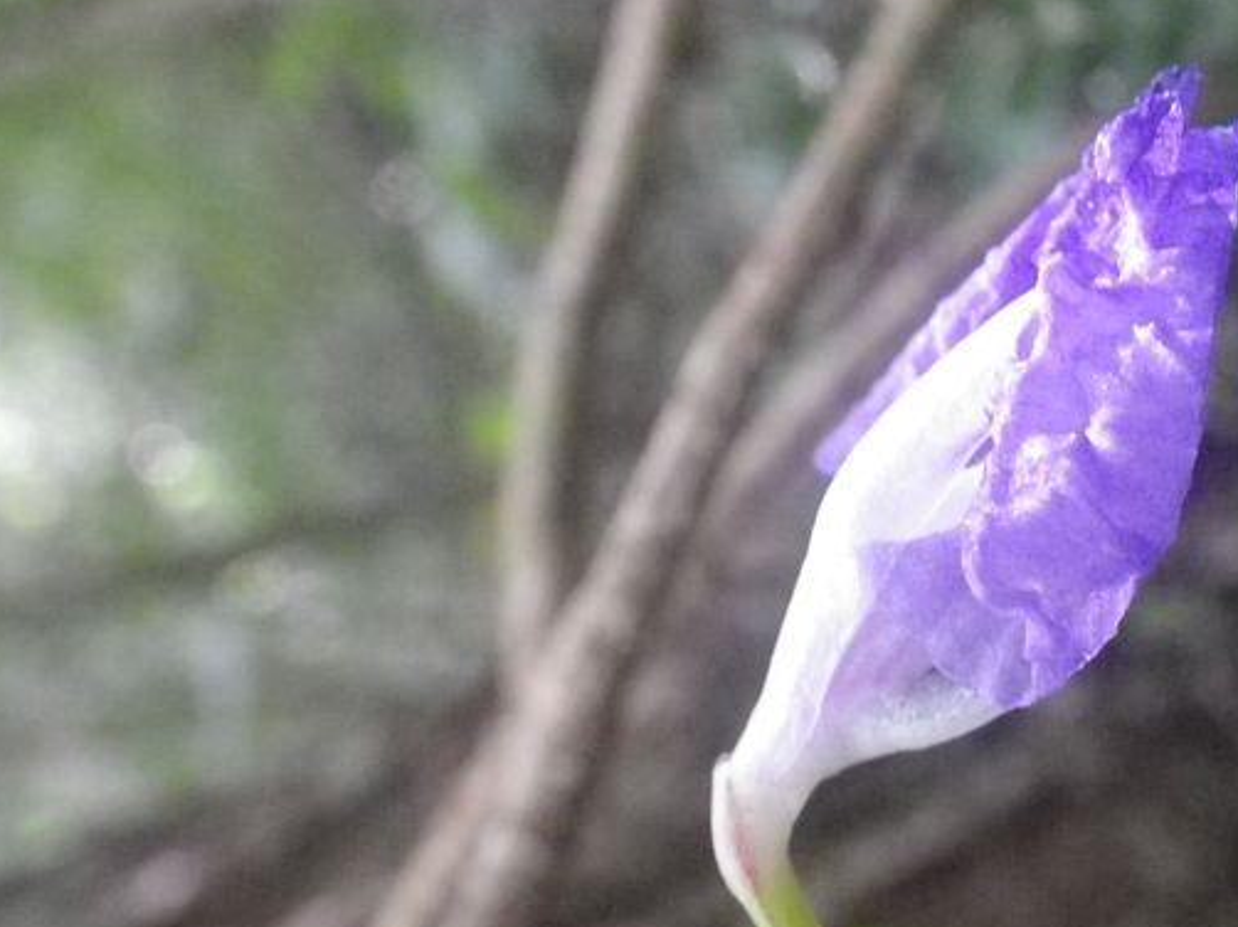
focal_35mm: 61
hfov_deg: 31.0
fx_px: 2181
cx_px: 977
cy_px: 534
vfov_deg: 24.0
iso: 800
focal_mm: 6.1
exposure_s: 1/20
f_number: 3.8
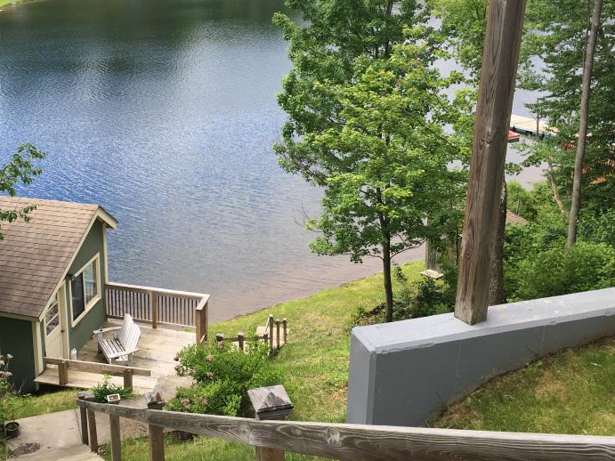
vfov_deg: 33.4
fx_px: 764
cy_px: 175
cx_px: 204
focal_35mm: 43
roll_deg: -0.7
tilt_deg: -18.1
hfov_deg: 43.2
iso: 25
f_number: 2.2
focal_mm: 4.15
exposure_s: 1/516
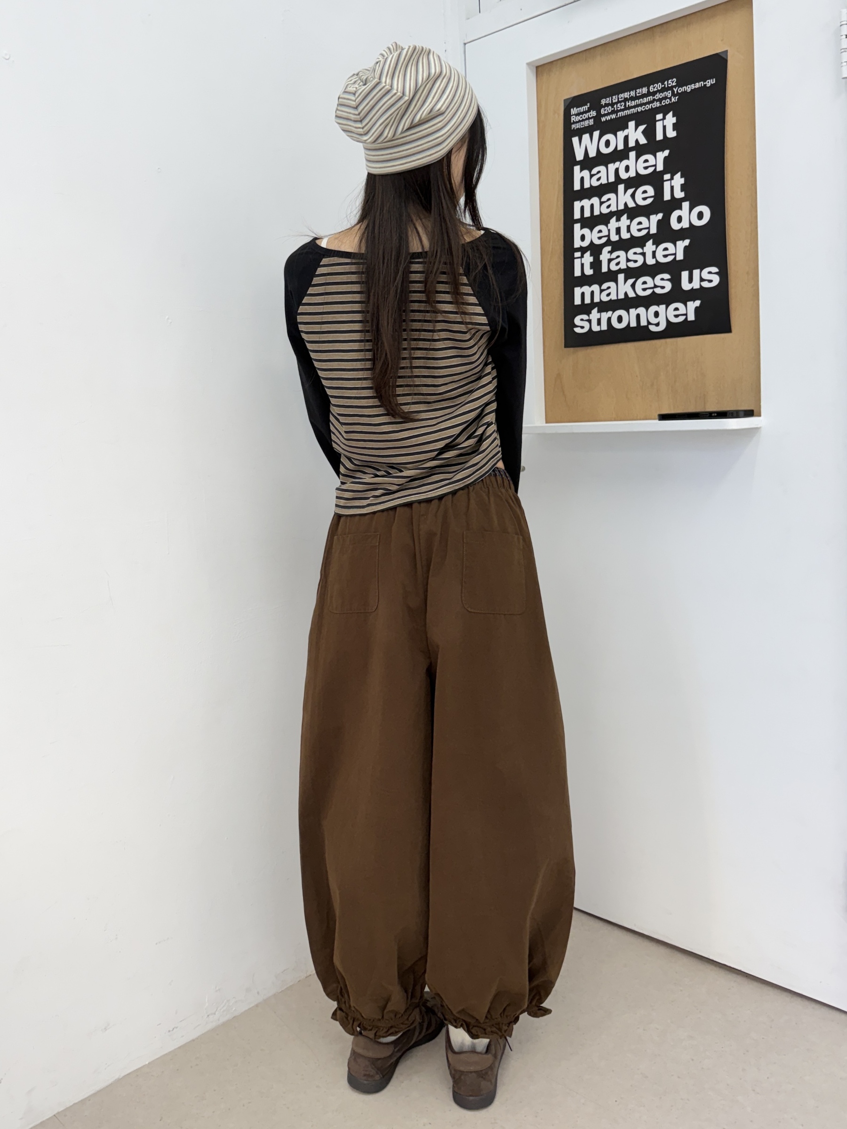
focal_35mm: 24
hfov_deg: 56.8
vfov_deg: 71.6
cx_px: 424
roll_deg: -0.5
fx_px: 783
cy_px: 564
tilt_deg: -2.7
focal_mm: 6.76
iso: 125
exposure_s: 1/120
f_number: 1.78
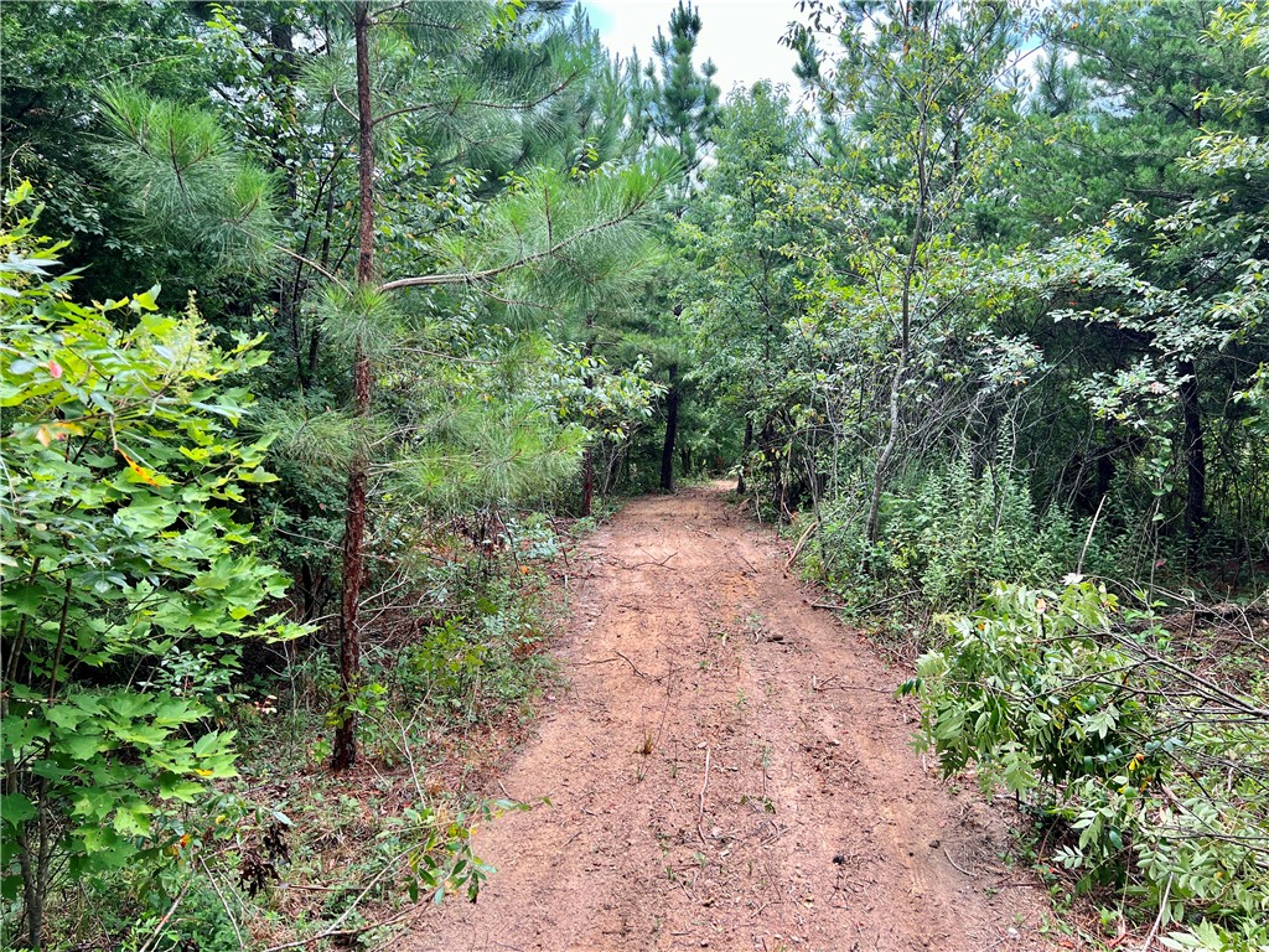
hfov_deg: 67.3
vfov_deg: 53.1
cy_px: 476
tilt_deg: -9.2
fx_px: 953
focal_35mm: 26
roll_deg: +0.0
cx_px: 634
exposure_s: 1/588
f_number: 1.5
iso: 50
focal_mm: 5.7
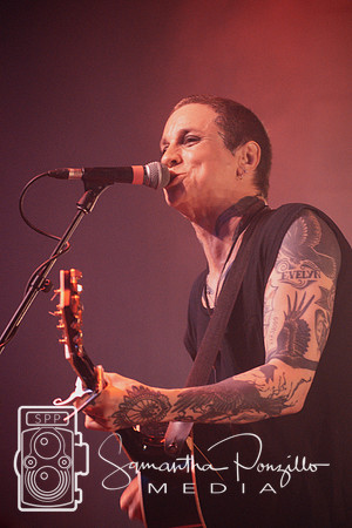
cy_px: 264
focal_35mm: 174
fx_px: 2552
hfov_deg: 7.9
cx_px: 176
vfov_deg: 11.8
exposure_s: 1/125
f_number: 4.8
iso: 3200
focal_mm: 116
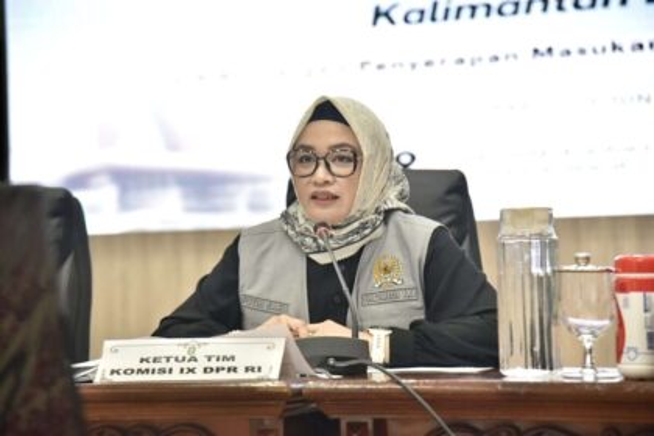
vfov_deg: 13.0
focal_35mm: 105
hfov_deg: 19.5
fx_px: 1907
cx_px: 327
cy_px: 218
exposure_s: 1/125
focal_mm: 105
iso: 3200
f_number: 5
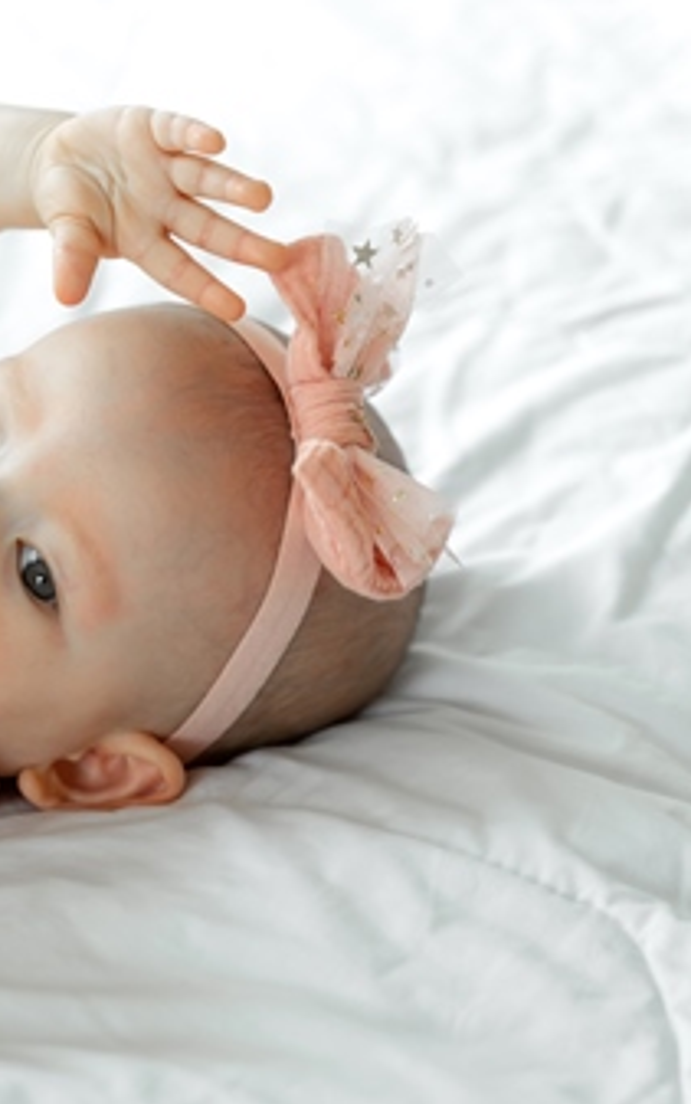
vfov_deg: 15.4
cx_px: -121
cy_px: 586
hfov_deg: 9.5
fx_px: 4093
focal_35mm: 136
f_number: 2.8
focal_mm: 75
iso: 200
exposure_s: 1/250
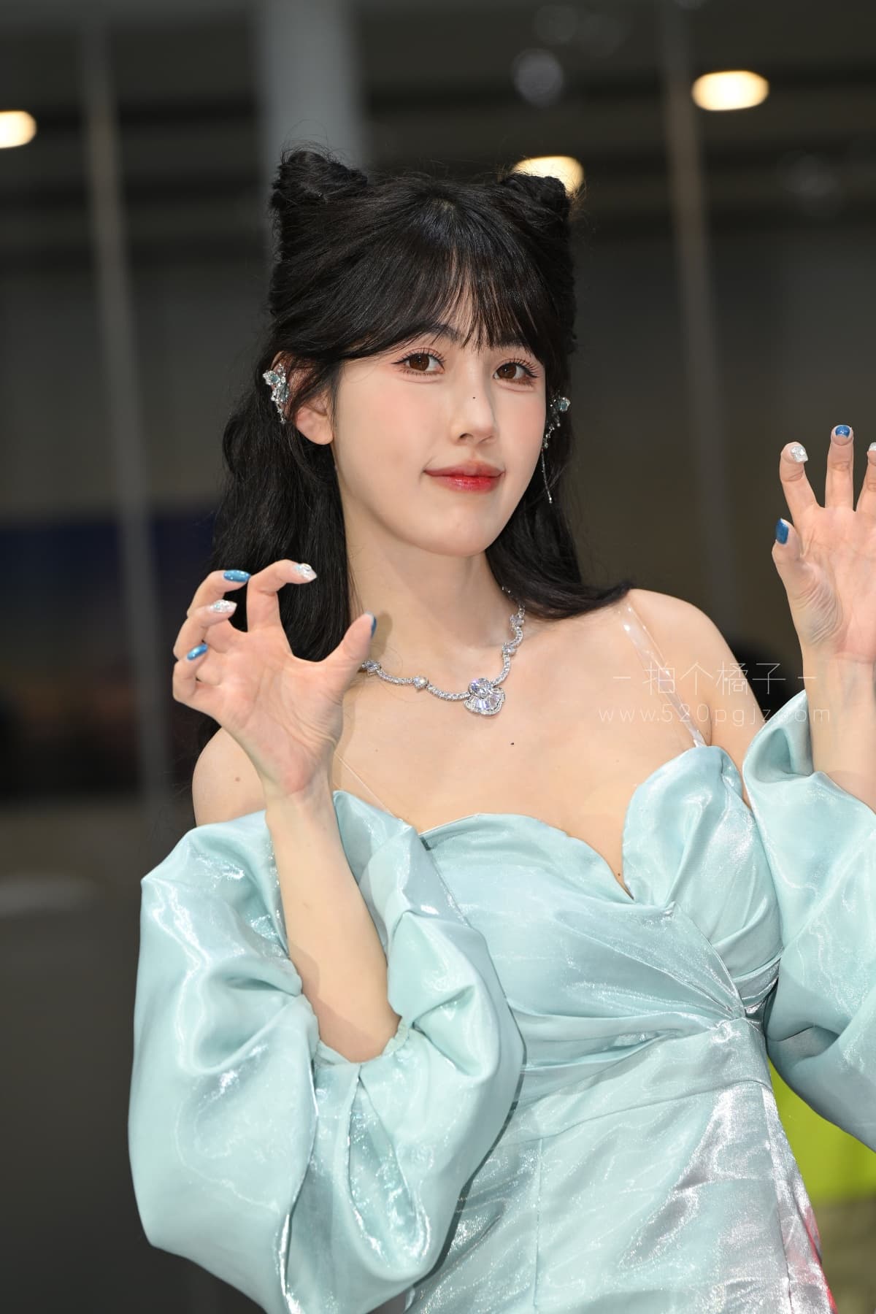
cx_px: 438
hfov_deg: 7.6
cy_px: 657
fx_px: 6569
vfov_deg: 11.4
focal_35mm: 180
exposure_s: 1/250
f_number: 5.6
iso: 400
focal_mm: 180
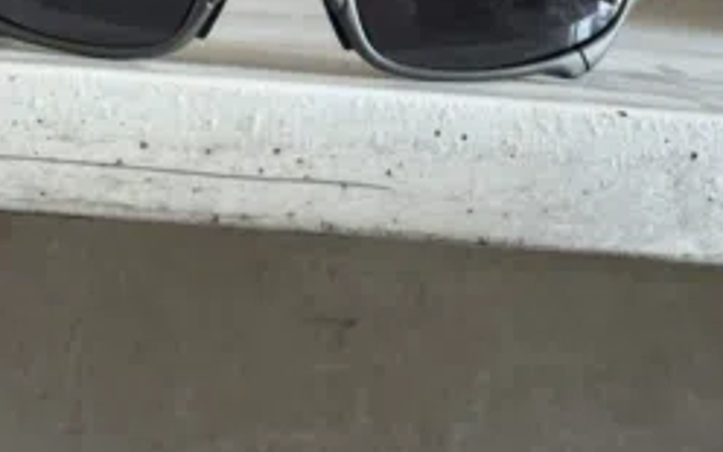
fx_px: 1616
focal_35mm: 82
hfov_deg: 25.2
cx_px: 309
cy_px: -114
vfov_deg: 15.3
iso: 200
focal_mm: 6.76
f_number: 1.78
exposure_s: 1/60
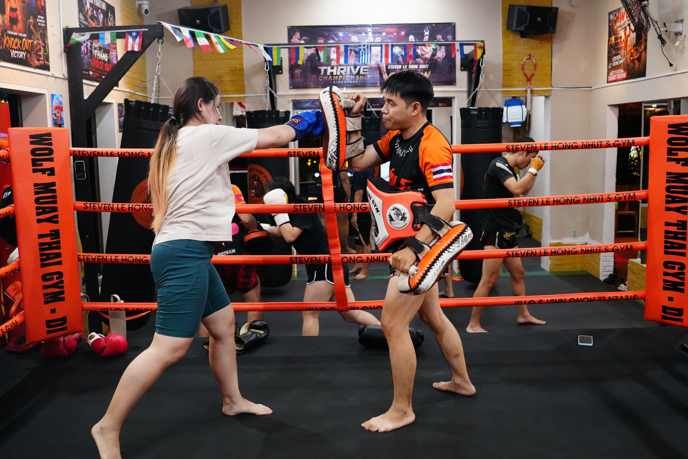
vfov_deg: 38.7
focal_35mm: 34
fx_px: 654
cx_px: 344
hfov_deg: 55.5
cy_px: 230
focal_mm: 22.8
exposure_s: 1/800
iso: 4000
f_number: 2.8
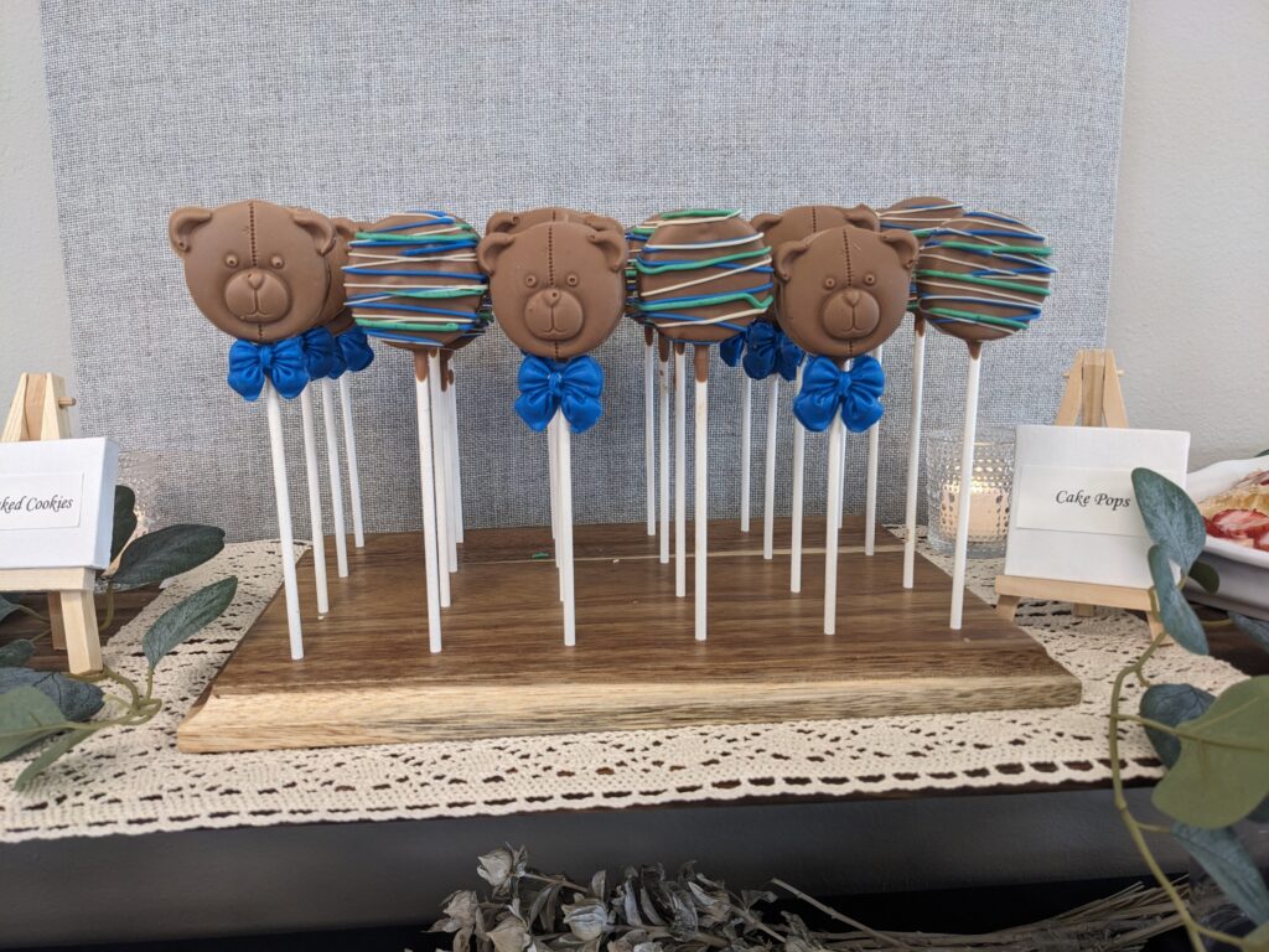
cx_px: 634
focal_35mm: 27
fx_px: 990
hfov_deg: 65.3
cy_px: 476
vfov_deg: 51.4
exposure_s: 1/30
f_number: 1.73
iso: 53
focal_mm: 4.38
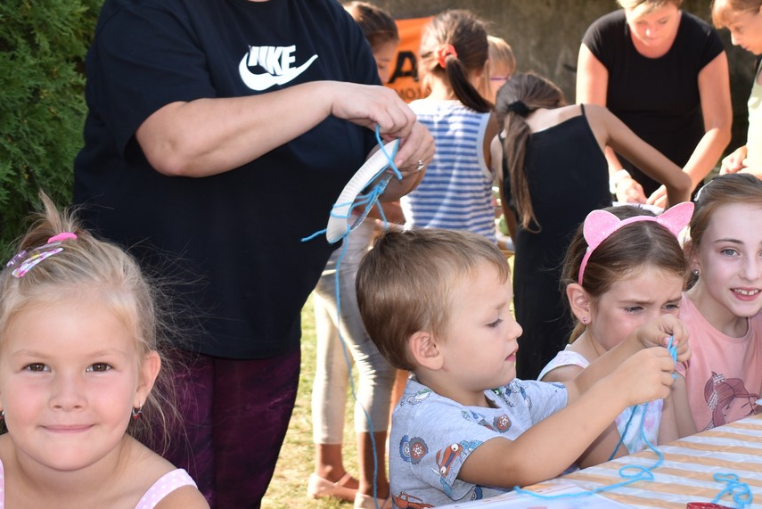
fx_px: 1546
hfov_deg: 27.5
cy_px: 184
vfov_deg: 18.7
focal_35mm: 73
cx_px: 512
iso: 110
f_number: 4.5
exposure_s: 1/200
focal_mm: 26
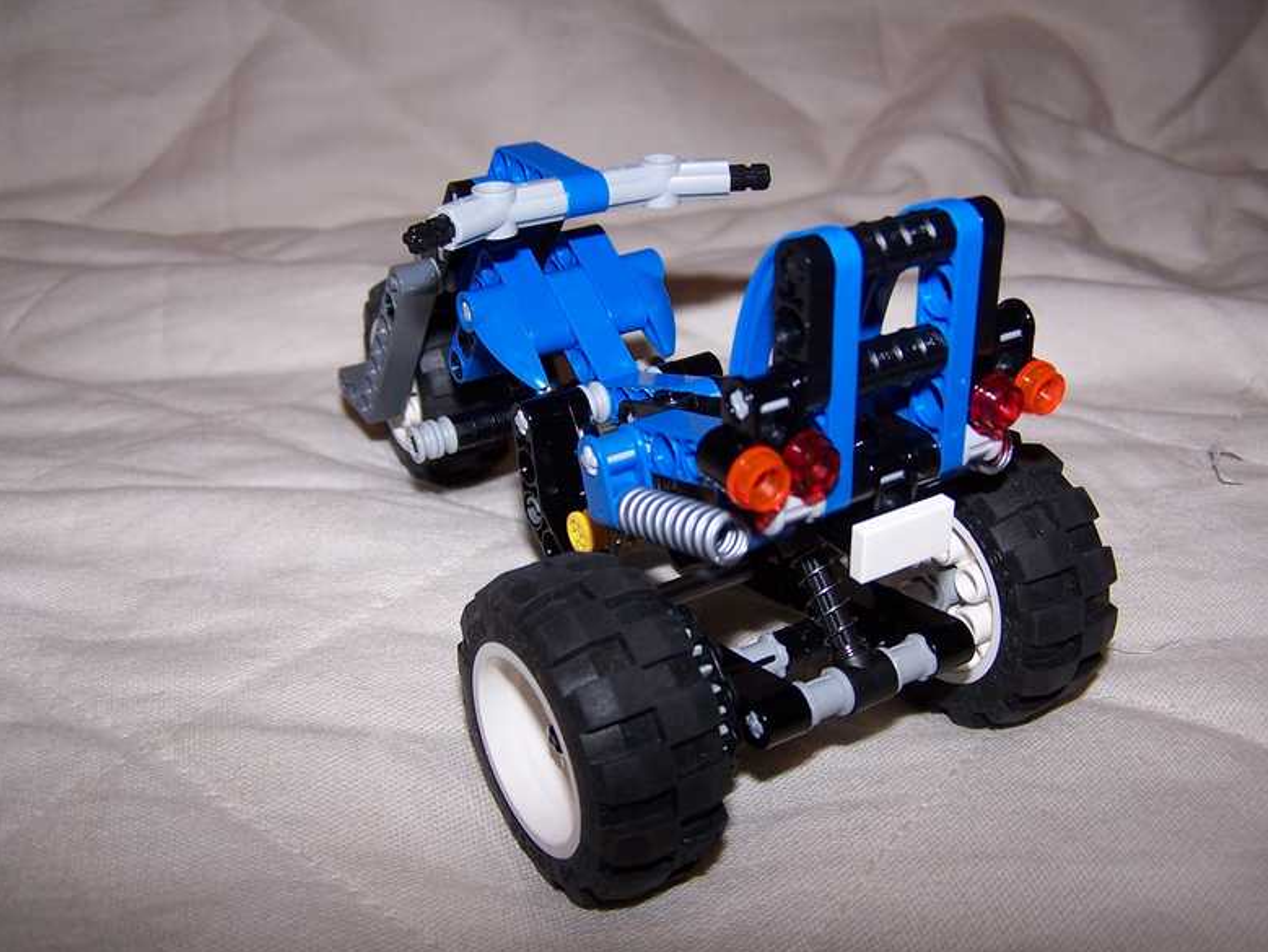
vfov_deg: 36.8
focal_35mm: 39
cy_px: 485
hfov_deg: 47.8
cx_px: 645
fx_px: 1429
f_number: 2.8
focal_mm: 6.3
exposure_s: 1/60
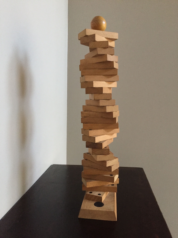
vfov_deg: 61.7
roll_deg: -0.7
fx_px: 199
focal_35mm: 29
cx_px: 89
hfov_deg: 48.2
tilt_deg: -5.3
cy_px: 119
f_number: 2.2
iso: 250
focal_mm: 4.15
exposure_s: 1/20
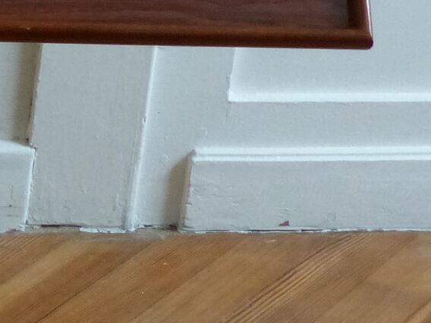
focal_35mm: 153
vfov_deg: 9.6
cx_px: -375
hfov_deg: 11.8
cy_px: -47
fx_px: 1905
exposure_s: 1/8
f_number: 2.8
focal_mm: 6.2
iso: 400
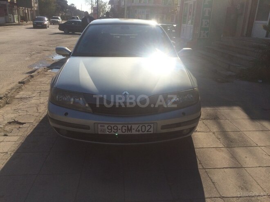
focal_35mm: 29
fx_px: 226
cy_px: 101
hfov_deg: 61.7
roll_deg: -1.6
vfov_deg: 48.2
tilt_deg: -18.2
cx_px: 135
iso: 32
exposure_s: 1/3165
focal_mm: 4.15
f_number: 2.2
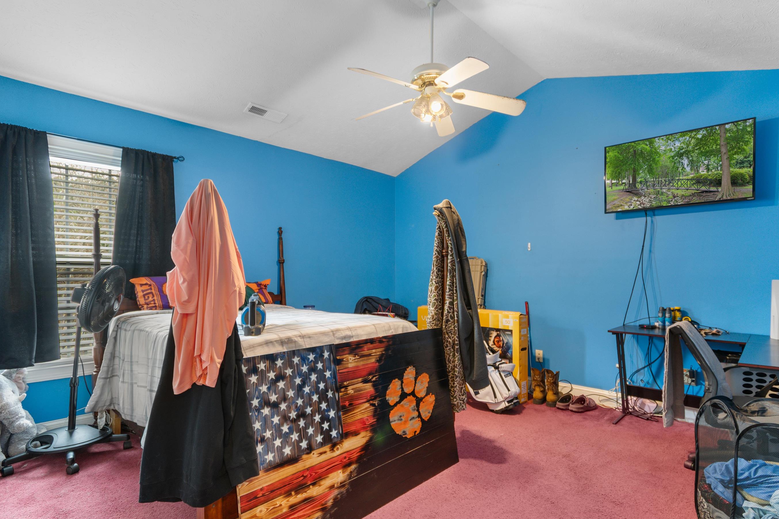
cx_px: 405
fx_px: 368
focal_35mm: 17
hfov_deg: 93.2
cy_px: 273
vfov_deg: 70.4
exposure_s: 1.6
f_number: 4.5
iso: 100
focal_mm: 10
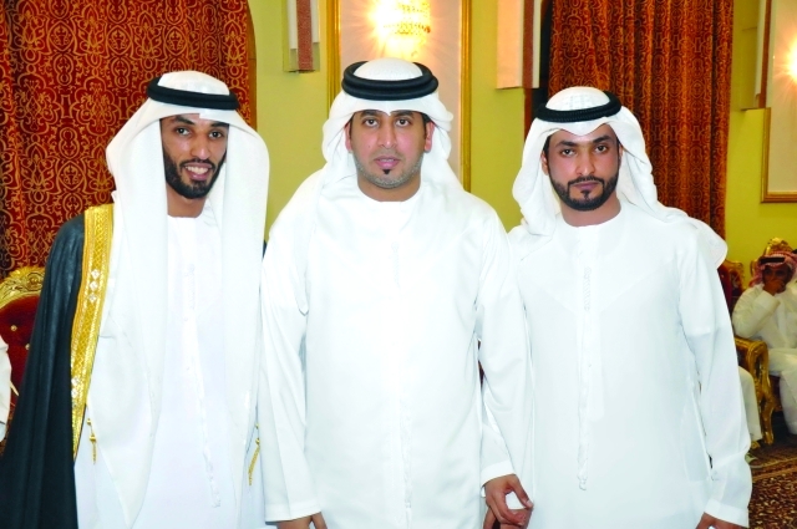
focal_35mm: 42
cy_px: 264
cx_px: 398
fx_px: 929
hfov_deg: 46.5
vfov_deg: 31.8
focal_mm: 28
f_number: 4
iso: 1250
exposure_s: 1/80
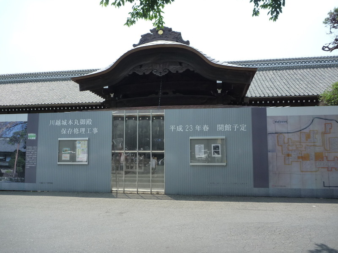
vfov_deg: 49.7
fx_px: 273
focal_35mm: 28
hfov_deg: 63.4
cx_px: 169
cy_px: 126
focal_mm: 4.9
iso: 125
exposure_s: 1/500
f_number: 3.3
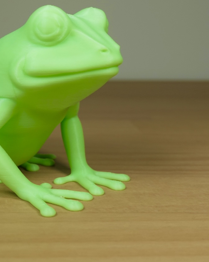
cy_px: 108
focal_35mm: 62
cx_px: 26
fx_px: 479
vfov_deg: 30.4
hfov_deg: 24.0
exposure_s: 1/320
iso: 125
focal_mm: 13.24
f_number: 4
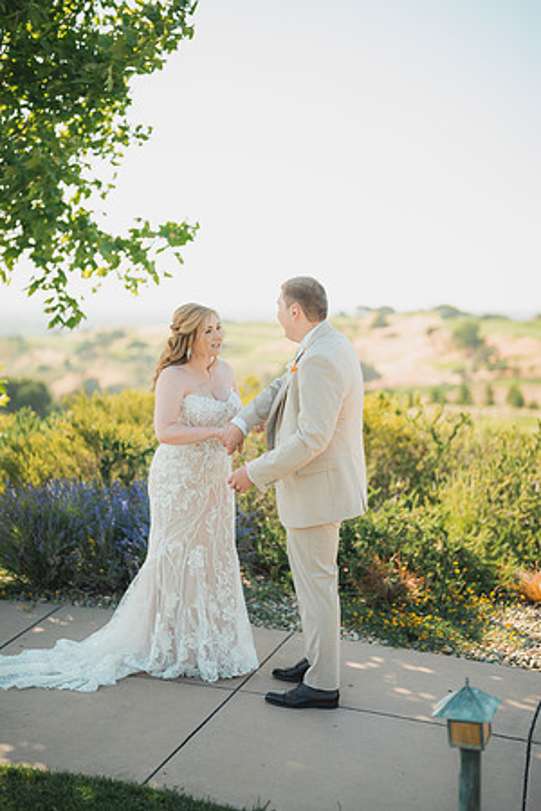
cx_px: 270
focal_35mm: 50
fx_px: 1127
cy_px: 406
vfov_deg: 39.6
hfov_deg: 27.0
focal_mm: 50
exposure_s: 1/1250
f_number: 1.4
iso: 50
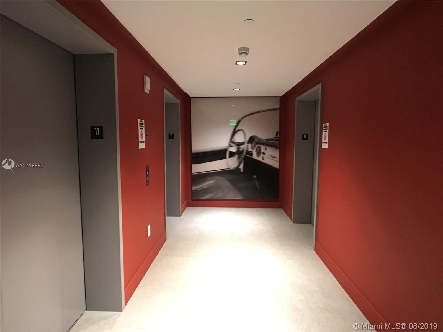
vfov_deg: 48.2
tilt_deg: -5.3
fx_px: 371
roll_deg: -0.6
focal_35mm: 29
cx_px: 222
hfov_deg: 61.7
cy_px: 166
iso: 100
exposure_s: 1/4
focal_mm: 4.15
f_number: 2.2
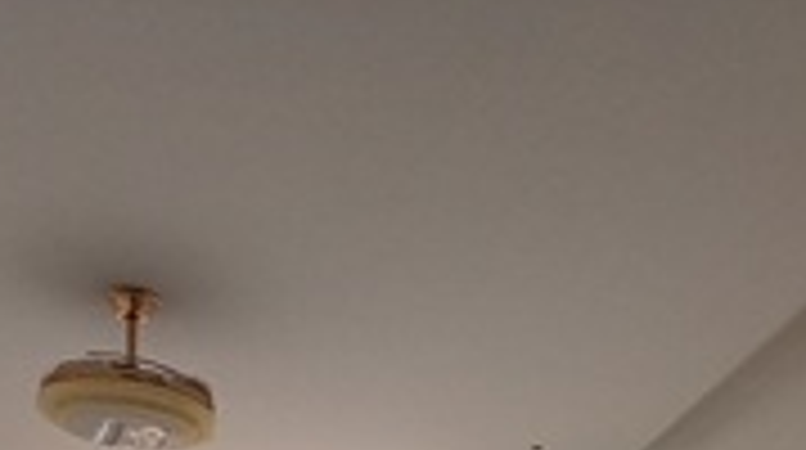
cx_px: 383
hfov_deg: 50.5
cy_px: 641
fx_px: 853
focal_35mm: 40
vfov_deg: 24.3
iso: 50
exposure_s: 1/219
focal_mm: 1.4
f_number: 2.2
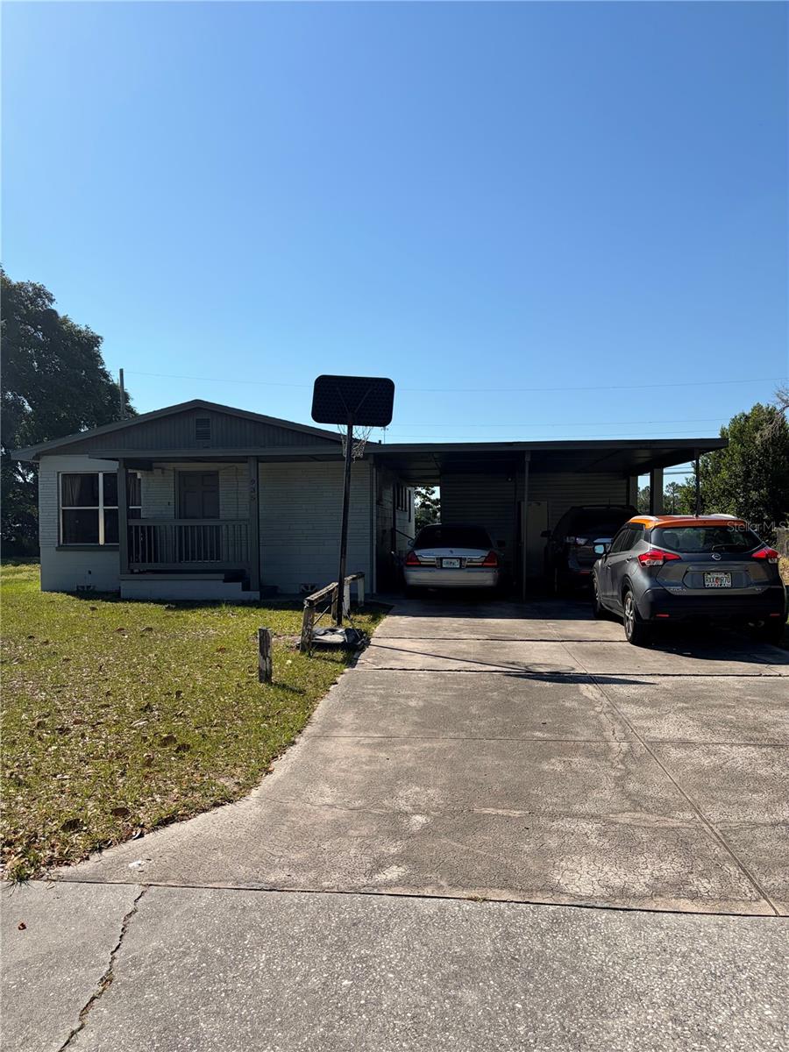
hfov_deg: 53.1
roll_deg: -0.2
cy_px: 526
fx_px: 790
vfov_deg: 67.3
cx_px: 394
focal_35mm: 26
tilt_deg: +0.7
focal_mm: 5.96
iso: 64
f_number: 1.6
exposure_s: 1/6329
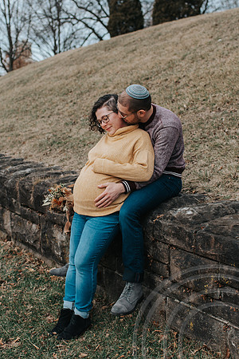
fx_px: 536
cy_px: 179
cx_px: 107
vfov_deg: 37.0
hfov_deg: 25.1
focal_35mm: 54
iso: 180
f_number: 3.2
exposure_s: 1/800
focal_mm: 35
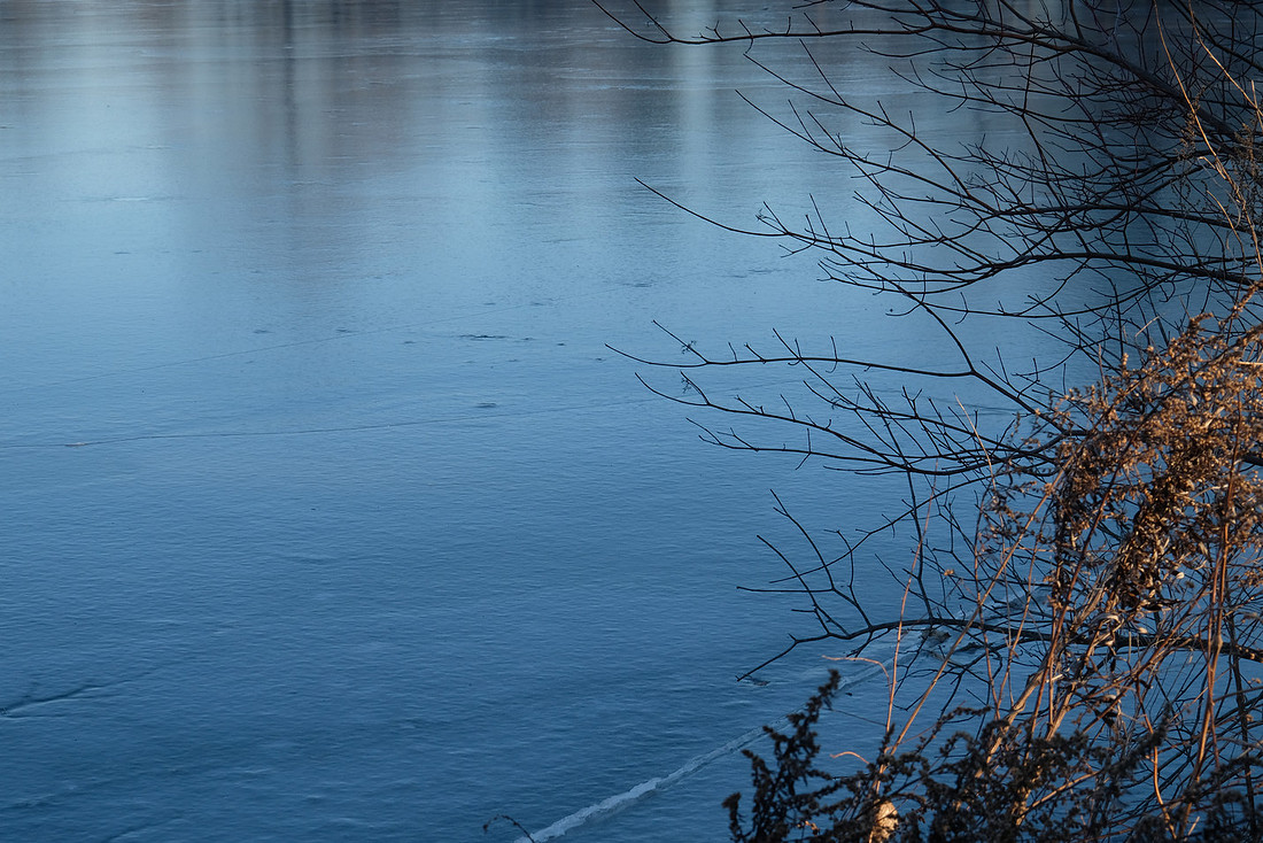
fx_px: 2913
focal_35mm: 83
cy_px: 422
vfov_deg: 16.5
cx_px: 632
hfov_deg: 24.5
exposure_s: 1/50
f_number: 18
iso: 400
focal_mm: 55
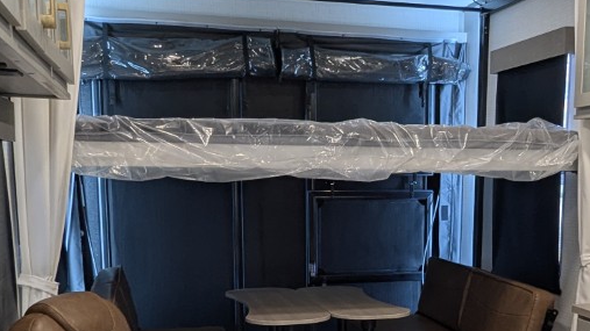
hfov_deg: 42.5
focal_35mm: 48
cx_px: 380
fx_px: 751
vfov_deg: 24.2
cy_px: 297
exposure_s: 1/25
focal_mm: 2.35
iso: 52
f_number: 2.2
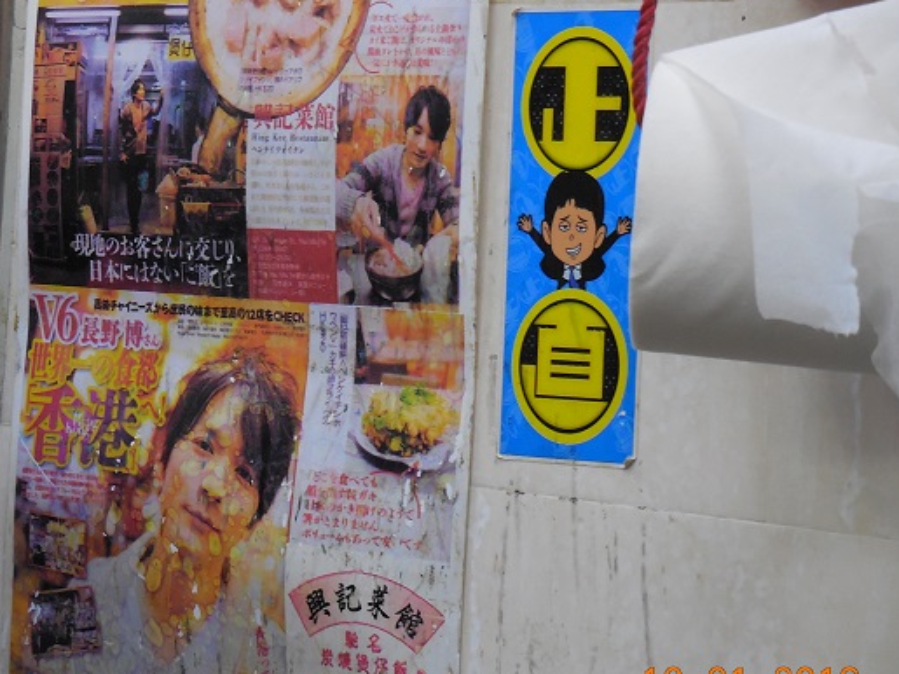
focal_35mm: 163
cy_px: 342
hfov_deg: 12.1
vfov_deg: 9.1
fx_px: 4232
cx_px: 340
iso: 400
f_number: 5.3
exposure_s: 1/30
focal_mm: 23.4
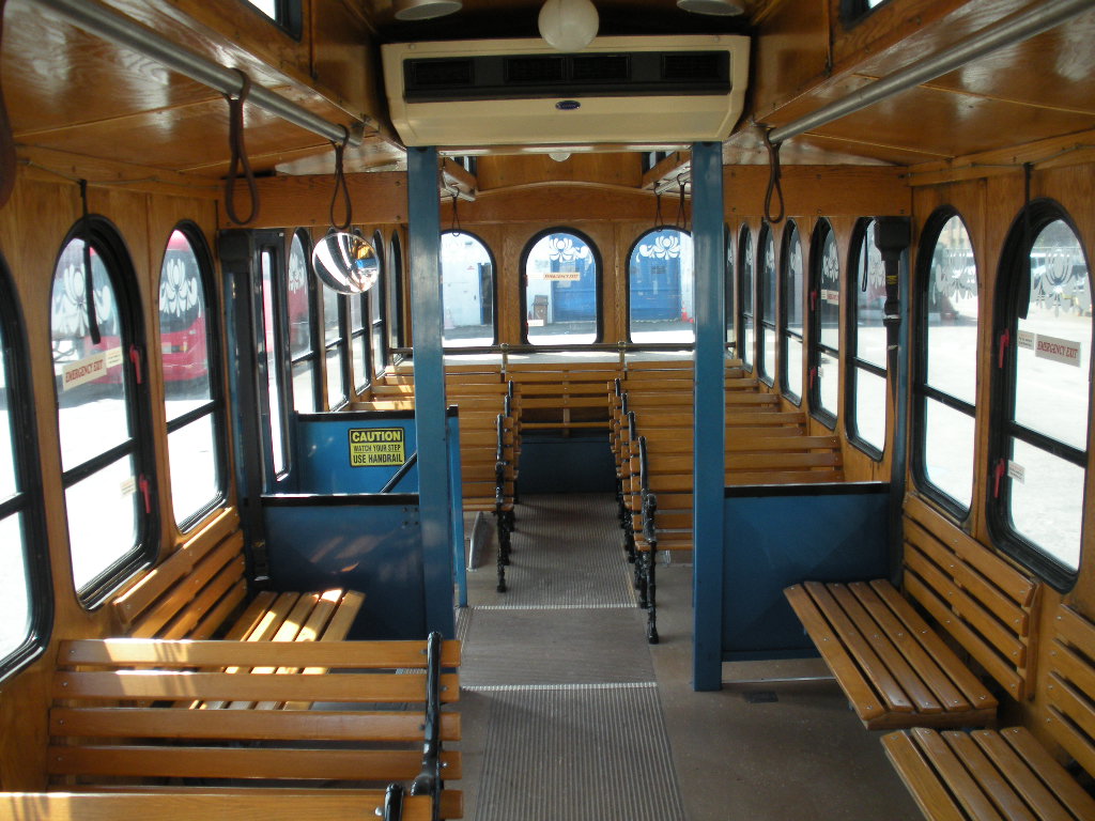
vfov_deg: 40.7
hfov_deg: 52.6
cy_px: 410
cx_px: 548
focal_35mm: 35
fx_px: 1107
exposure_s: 1/56.4
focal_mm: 6.3
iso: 155
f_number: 3.5
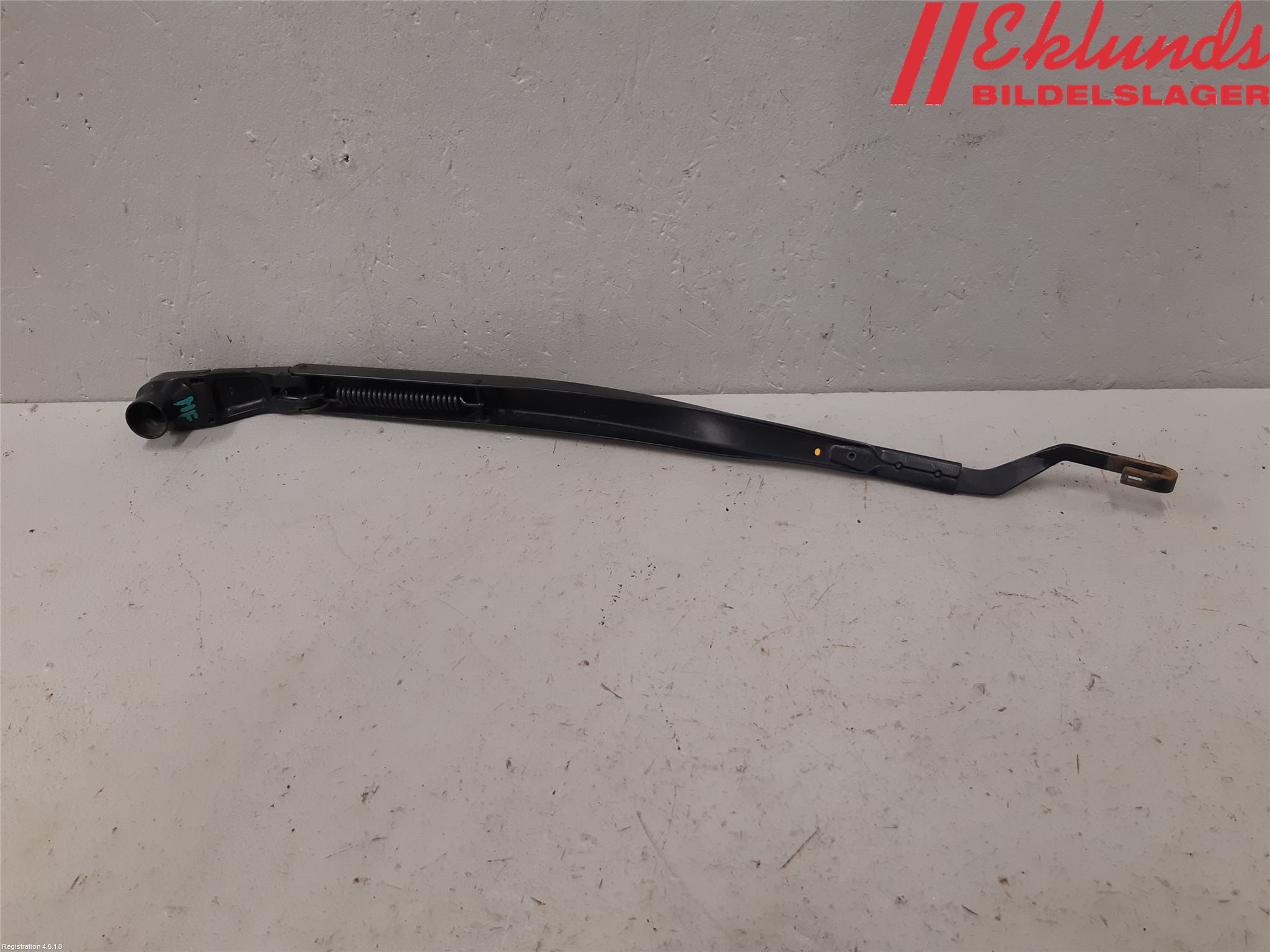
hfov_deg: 67.3
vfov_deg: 53.1
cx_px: 635
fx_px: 954
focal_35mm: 26
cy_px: 476
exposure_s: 1/50
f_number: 1.7
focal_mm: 3.93
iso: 125
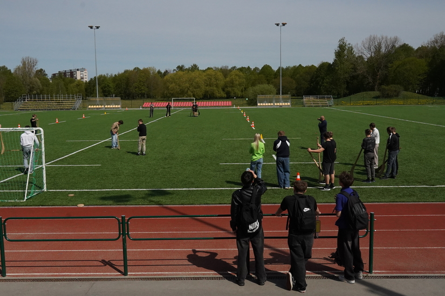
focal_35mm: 37
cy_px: 148
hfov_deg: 51.9
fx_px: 457
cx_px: 222
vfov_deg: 35.9
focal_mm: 25
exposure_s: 1/5000
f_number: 13
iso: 2500
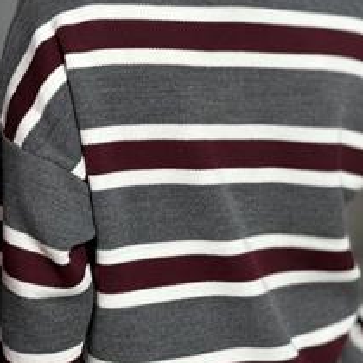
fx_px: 1590
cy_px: 236
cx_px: 168
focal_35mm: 134
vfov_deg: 13.0
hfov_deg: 13.0
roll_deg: -1.3
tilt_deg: -12.6
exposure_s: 1/1575
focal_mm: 9
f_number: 2.8
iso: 32
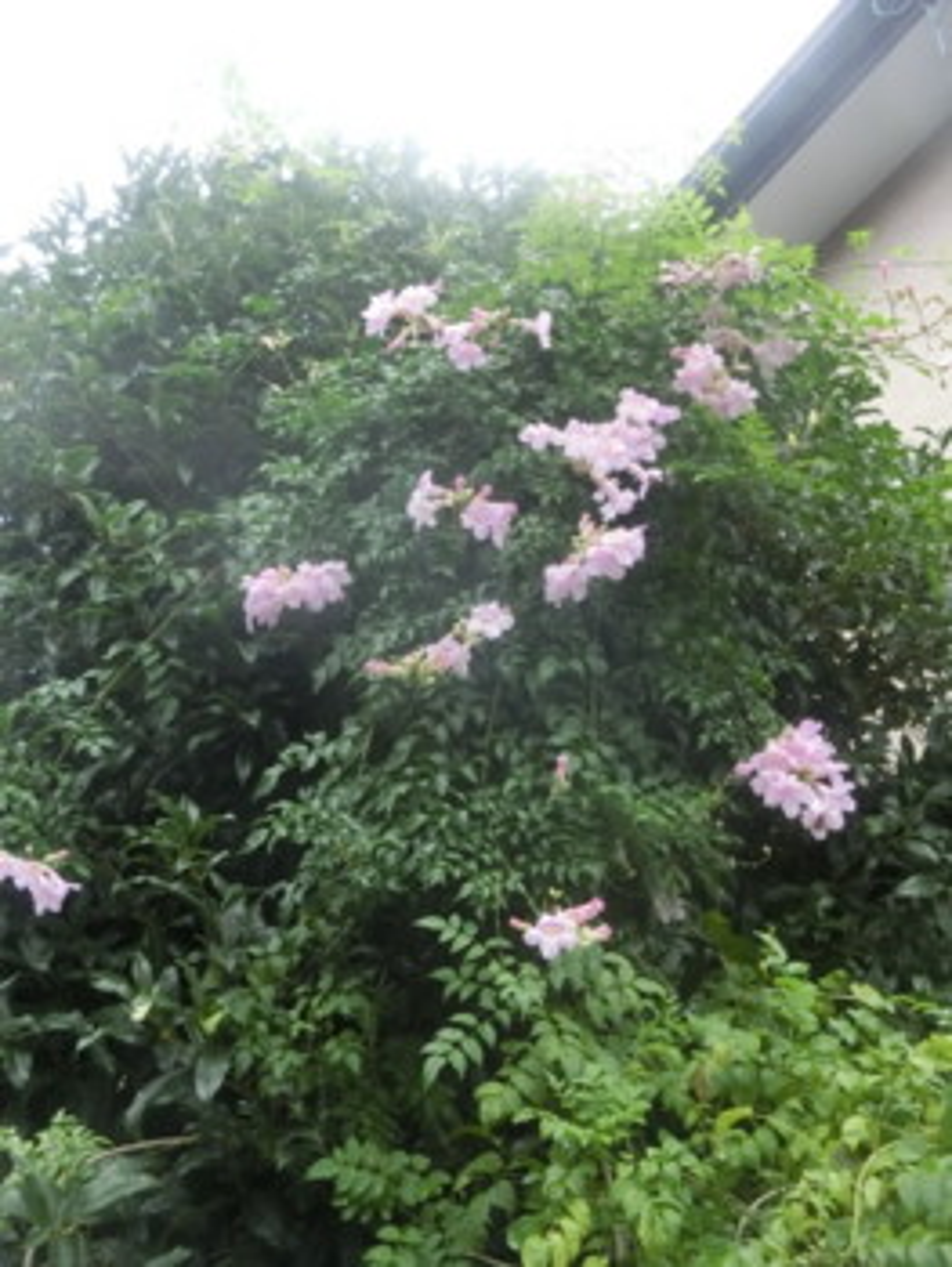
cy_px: 634
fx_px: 1428
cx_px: 476
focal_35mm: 39
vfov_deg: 47.8
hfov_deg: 36.9
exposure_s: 1/125
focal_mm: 6.9
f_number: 4.1
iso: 320
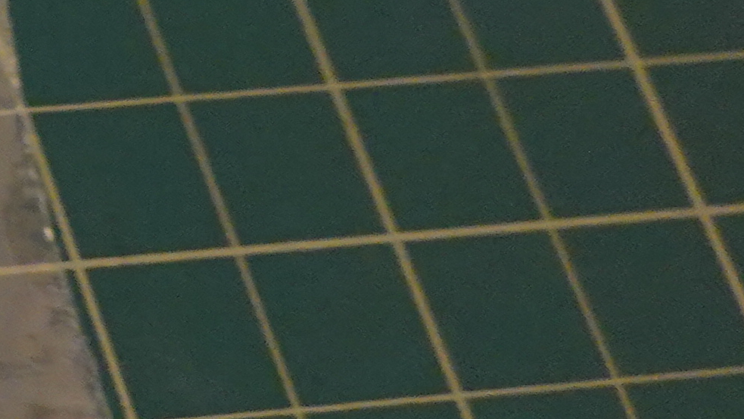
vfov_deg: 8.7
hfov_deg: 11.3
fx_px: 2762
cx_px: -1312
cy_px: 185
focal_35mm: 140
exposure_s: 1/10
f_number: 2.8
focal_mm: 9
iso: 800
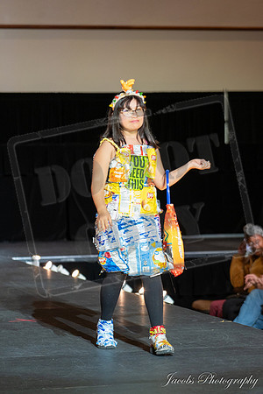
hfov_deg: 8.5
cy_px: 197
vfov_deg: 12.8
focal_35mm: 161
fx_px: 1764
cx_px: 132
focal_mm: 161
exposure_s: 1/320
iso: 2000
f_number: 4
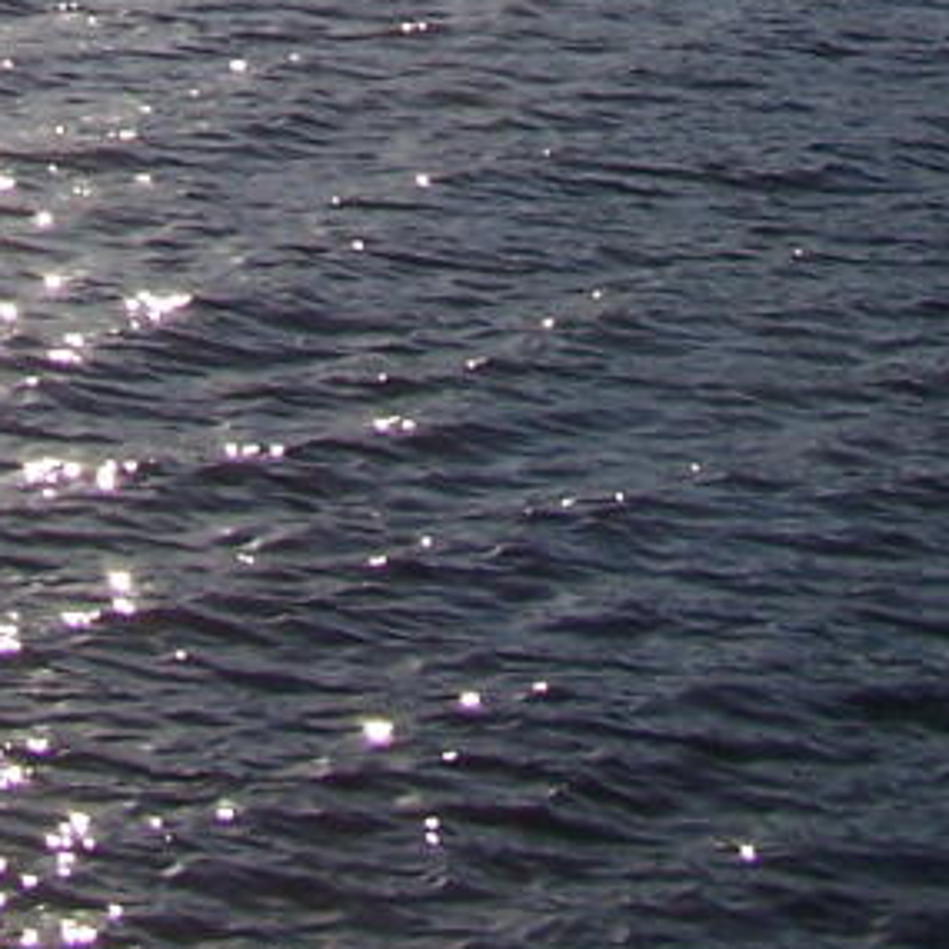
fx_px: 4994
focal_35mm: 161
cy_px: -1101
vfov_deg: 9.9
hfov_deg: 10.8
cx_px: 123
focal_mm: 6.3
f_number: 5.6
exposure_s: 1/1600
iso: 80
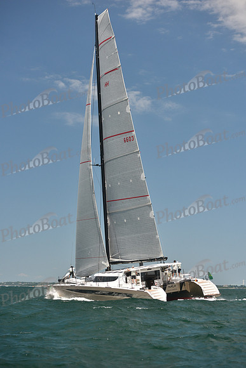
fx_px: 717
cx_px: 123
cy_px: 184
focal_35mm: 70
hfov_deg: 19.5
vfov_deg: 28.8
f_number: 4.5
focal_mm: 70
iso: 320
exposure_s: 1/1250
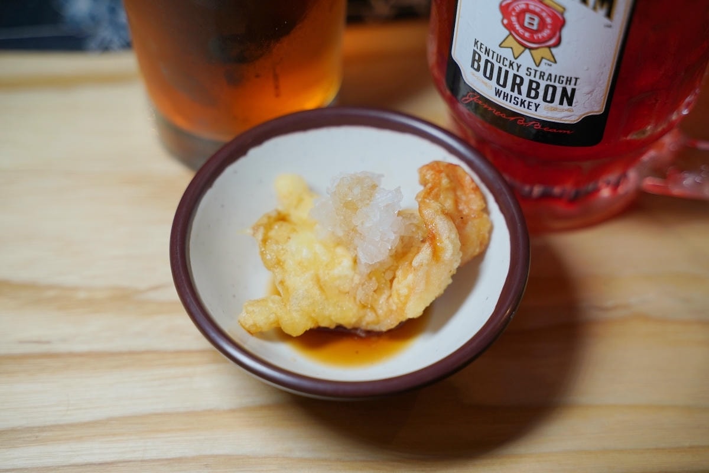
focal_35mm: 75
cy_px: 236
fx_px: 1477
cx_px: 354
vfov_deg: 18.2
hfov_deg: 27.0
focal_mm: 75
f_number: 4
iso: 250
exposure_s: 1/80
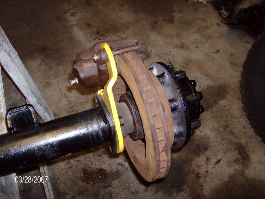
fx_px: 283
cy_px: 100
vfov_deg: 38.6
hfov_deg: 50.2
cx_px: 135
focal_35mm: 37
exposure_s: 1/60
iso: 200
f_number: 2.8
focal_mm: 6
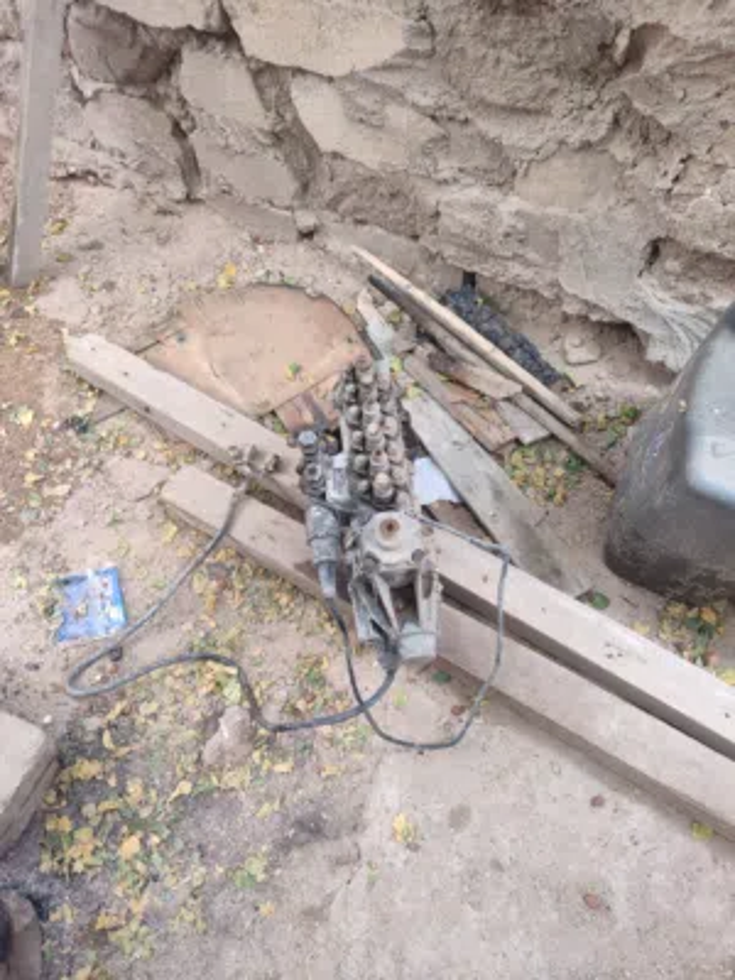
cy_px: 490
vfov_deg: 69.4
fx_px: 708
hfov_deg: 54.9
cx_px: 368
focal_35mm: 25
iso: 568
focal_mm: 5.95
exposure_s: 1/60
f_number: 1.89
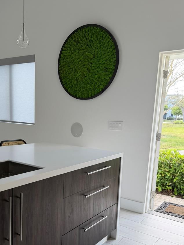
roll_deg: -1.3
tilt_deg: -10.1
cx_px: 65
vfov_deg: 53.3
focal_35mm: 34
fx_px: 241
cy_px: 154
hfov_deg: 41.4
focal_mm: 6.76
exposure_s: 1/214
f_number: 1.78
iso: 80
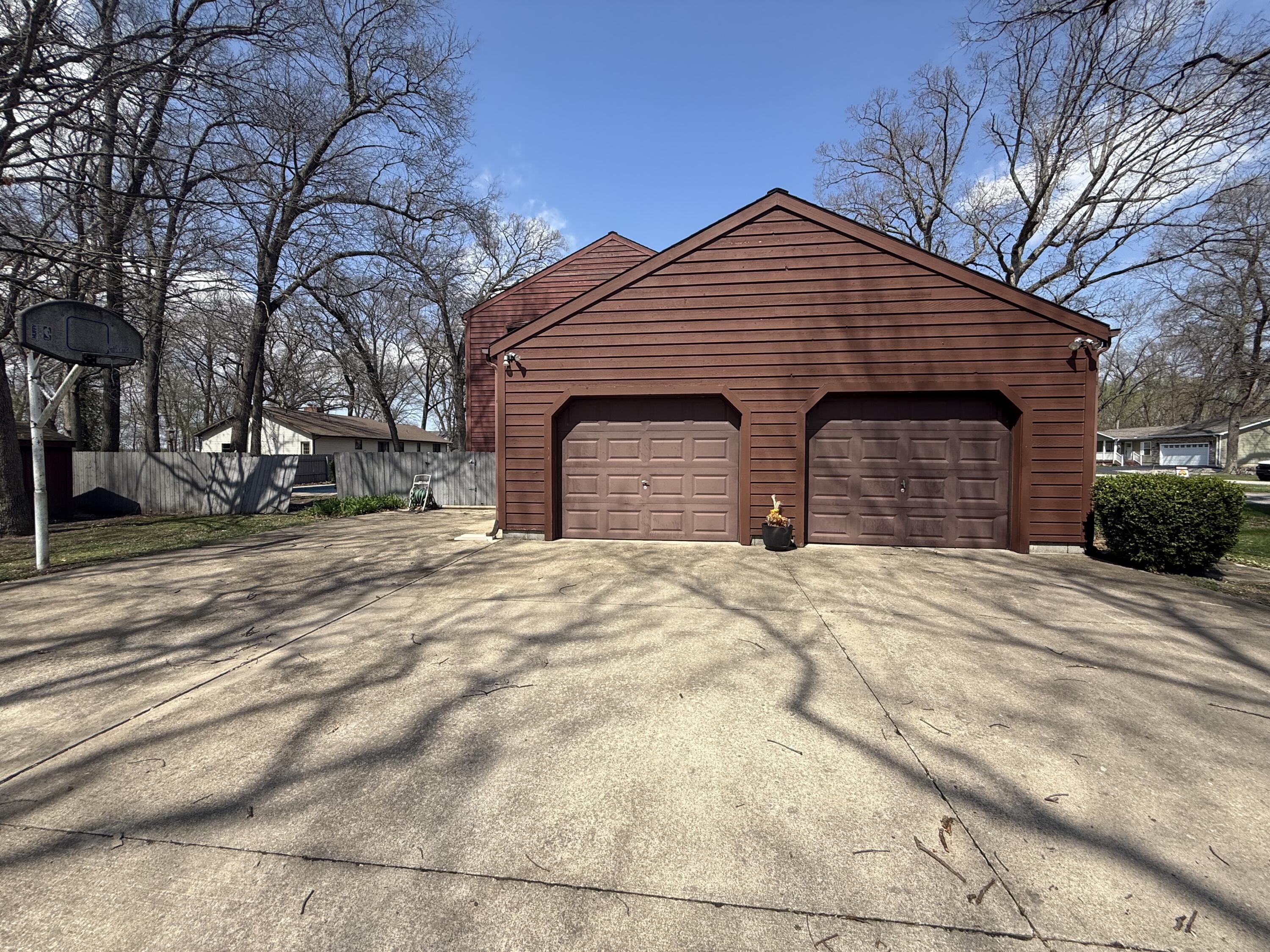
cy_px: 476
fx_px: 514
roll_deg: +0.0
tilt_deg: -2.0
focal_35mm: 14
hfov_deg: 102.1
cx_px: 635
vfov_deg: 85.7
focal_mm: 2.22
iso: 50
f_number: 2.2
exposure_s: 1/1698
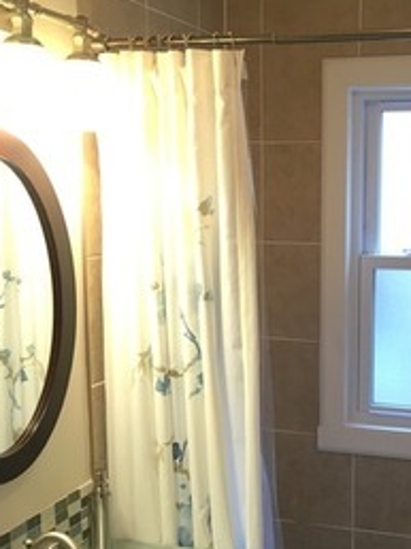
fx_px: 856
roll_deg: -0.4
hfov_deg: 26.6
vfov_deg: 35.4
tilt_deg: -8.8
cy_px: 334
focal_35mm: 54
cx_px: 319
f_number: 2.2
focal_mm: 4.15
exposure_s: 1/30
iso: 64
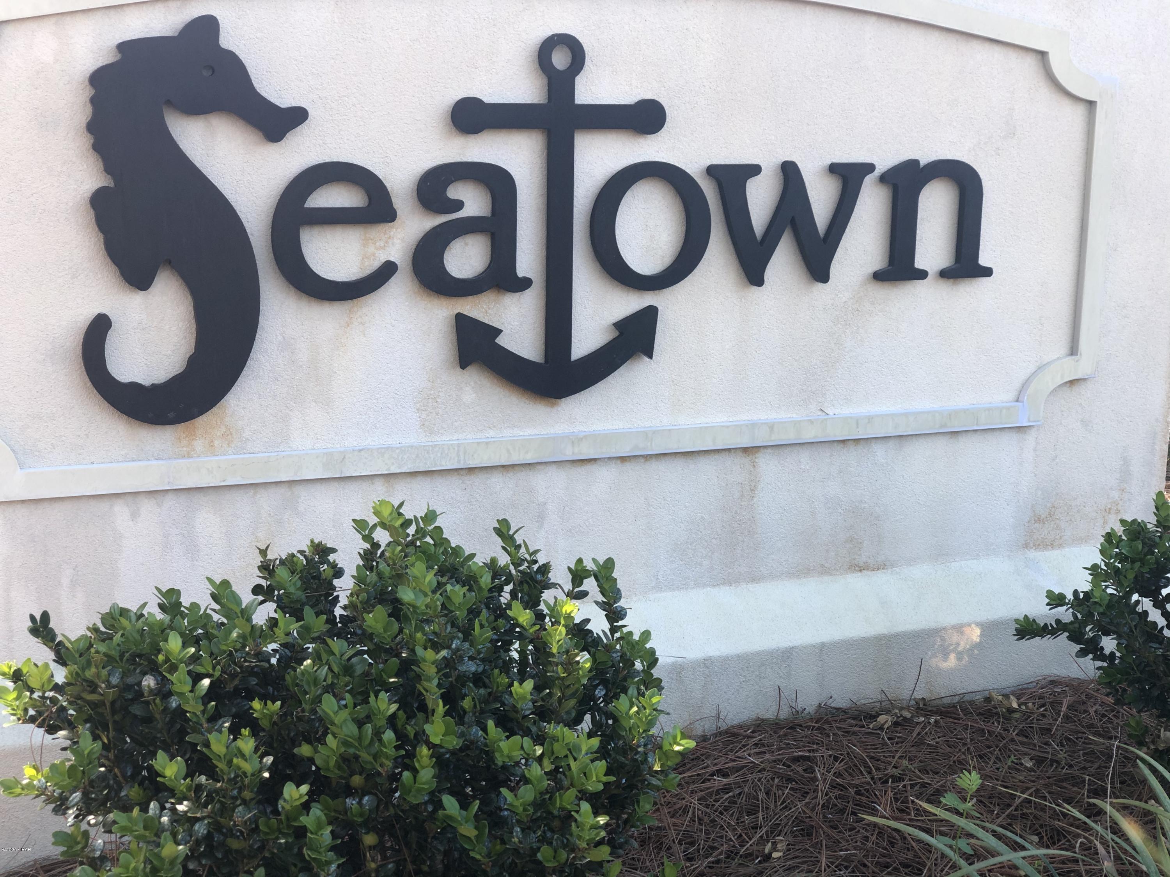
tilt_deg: -10.6
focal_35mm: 52
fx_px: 1758
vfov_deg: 28.0
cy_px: 438
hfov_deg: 36.8
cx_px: 585
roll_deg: -0.7
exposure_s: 1/120
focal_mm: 6
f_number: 2.4
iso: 25
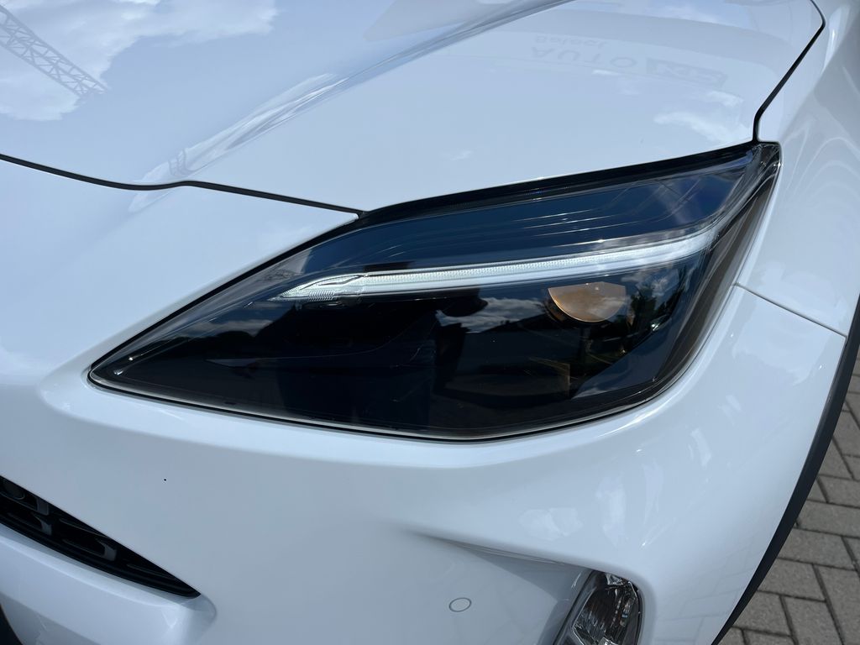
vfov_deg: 53.1
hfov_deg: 67.3
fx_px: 646
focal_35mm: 26
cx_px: 430
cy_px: 322
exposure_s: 1/4854
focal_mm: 5.1
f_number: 1.6
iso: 50
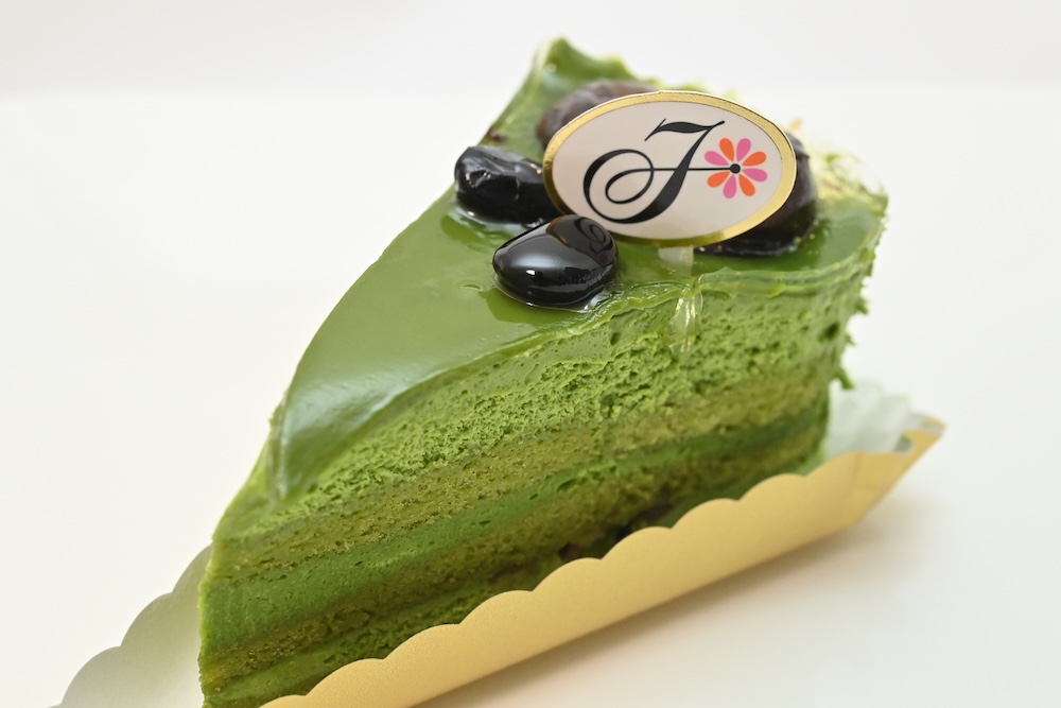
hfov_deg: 33.4
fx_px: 1768
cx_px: 530
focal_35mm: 60
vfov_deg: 22.6
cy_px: 354
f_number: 9
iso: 6400
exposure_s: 1/200
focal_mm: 60
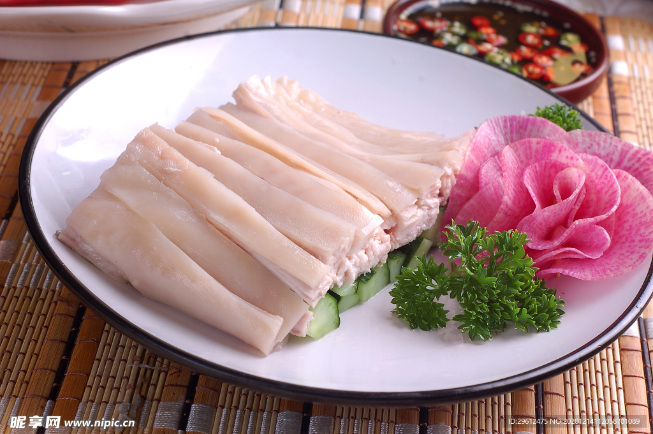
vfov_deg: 18.2
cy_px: 217
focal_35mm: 75
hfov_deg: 27.0
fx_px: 1359
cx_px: 326
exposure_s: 1/500
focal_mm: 50
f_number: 8
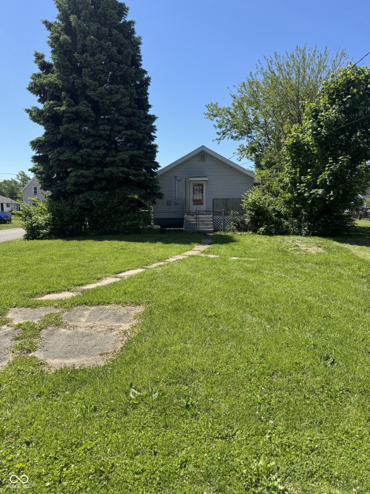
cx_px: 185
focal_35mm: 24
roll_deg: +0.8
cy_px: 247
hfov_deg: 56.8
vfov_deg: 71.6
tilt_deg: -5.5
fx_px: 342
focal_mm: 6.76
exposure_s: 1/3096
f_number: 1.78
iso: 80
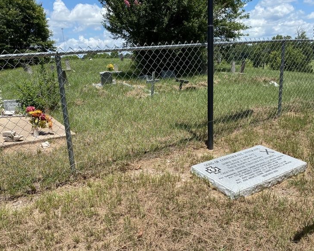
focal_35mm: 28
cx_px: 165
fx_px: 260
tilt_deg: -12.4
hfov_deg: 62.2
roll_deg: +0.9
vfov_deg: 51.5
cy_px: 127
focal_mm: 4.25
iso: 32
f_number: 1.8
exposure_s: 1/2028
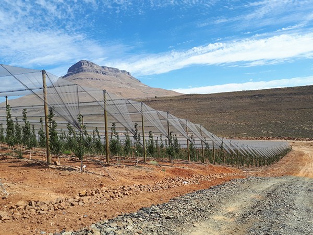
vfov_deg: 51.4
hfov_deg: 65.3
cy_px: 118
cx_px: 156
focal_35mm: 27
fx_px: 244
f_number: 1.9
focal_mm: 3.6
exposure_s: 1/1203
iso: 40
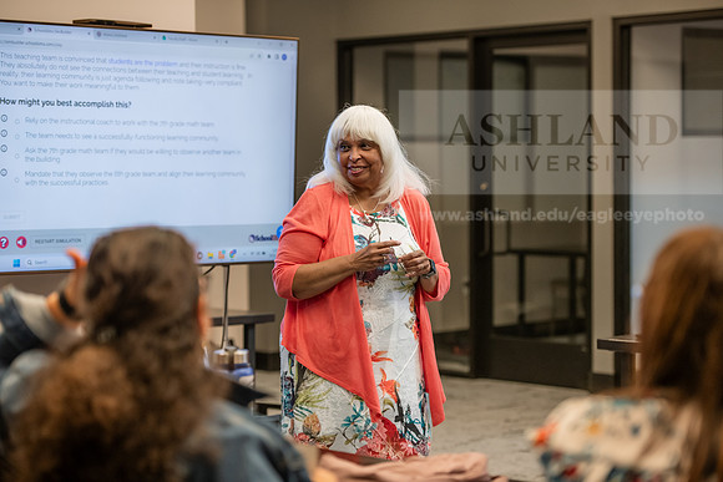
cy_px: 241
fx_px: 1908
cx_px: 362
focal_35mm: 95
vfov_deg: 14.4
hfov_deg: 21.5
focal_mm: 95
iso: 800
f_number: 3.2
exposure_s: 1/200
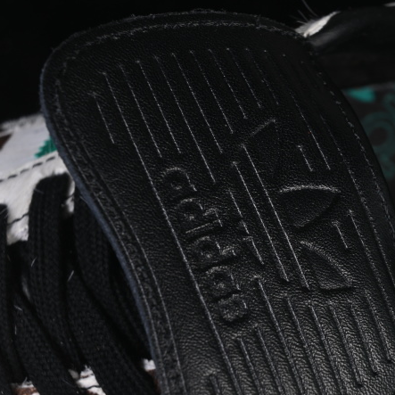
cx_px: 280
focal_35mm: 115
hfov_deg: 15.1
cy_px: 236
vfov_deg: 15.1
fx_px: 1485
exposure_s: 1/60
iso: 160
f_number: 6.3
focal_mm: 50
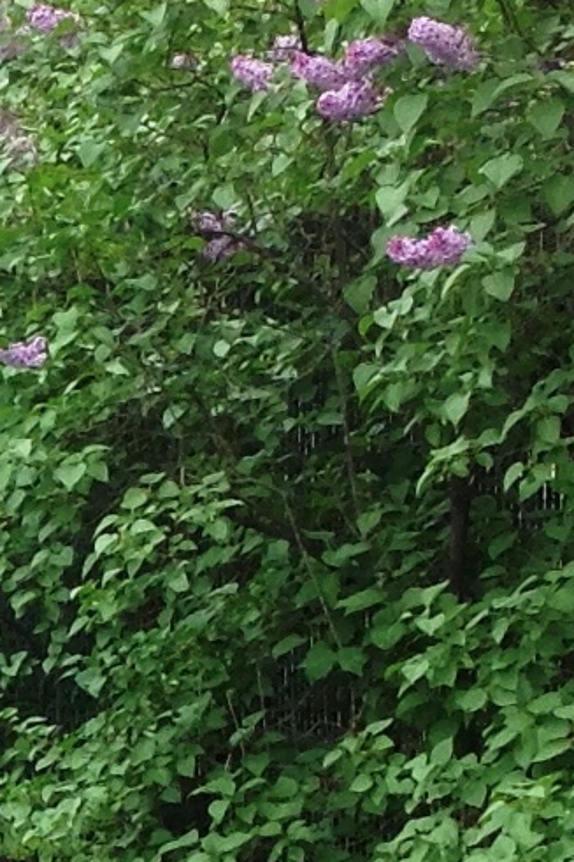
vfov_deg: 10.6
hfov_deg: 7.0
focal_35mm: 192
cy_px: 857
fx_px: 4595
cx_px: -346
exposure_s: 1/120
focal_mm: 4.28
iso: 50
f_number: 2.4
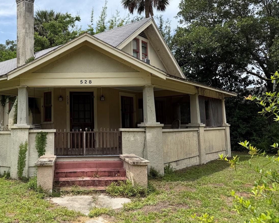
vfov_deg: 43.3
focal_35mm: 34
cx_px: 78
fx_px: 281
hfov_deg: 51.1
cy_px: 98
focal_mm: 6.76
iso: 80
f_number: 1.78
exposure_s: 1/3759
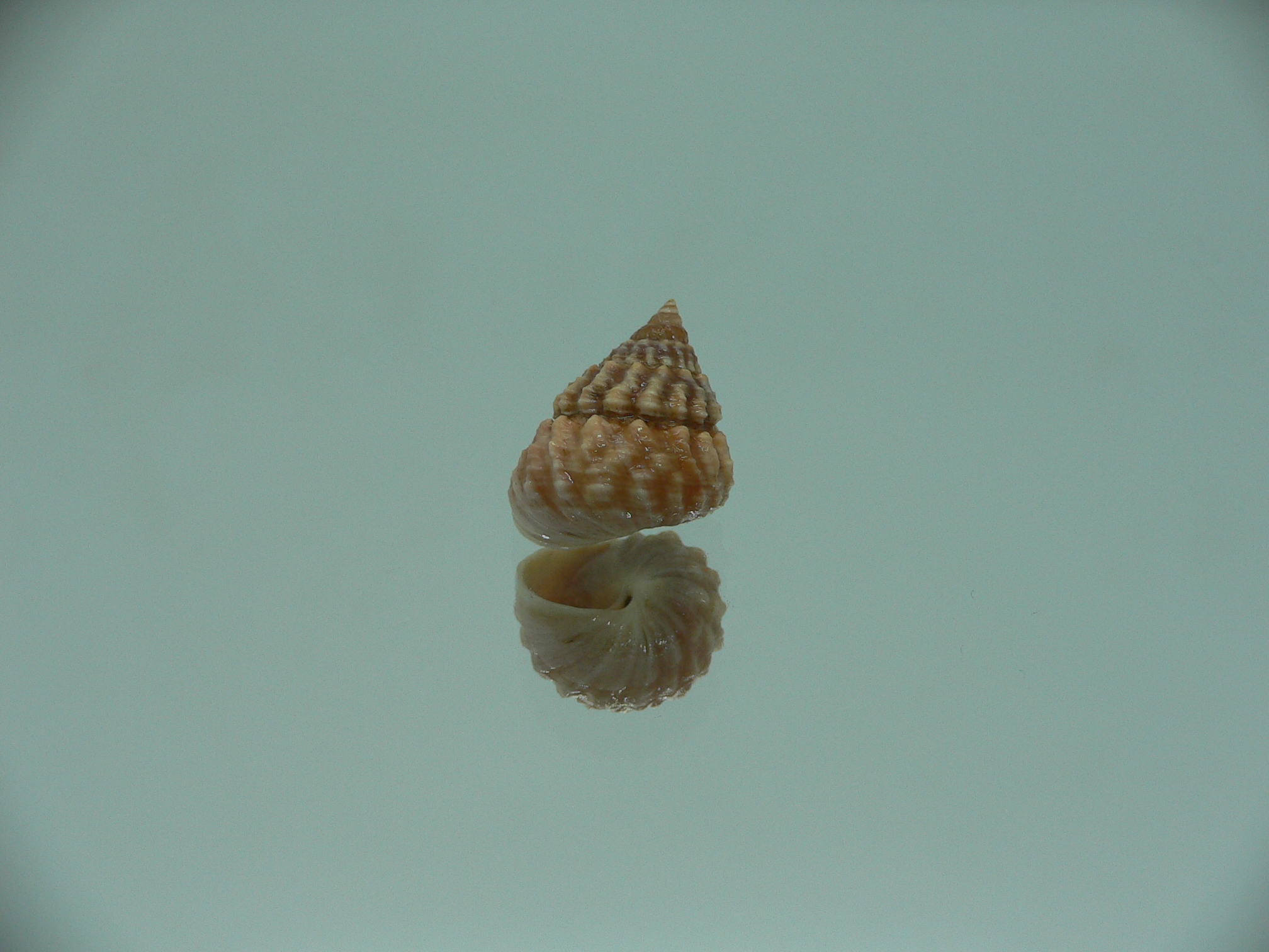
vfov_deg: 40.7
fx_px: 1283
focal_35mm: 35
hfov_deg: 52.6
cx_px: 634
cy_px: 476
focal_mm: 4.6
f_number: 2.8
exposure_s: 1/60
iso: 80
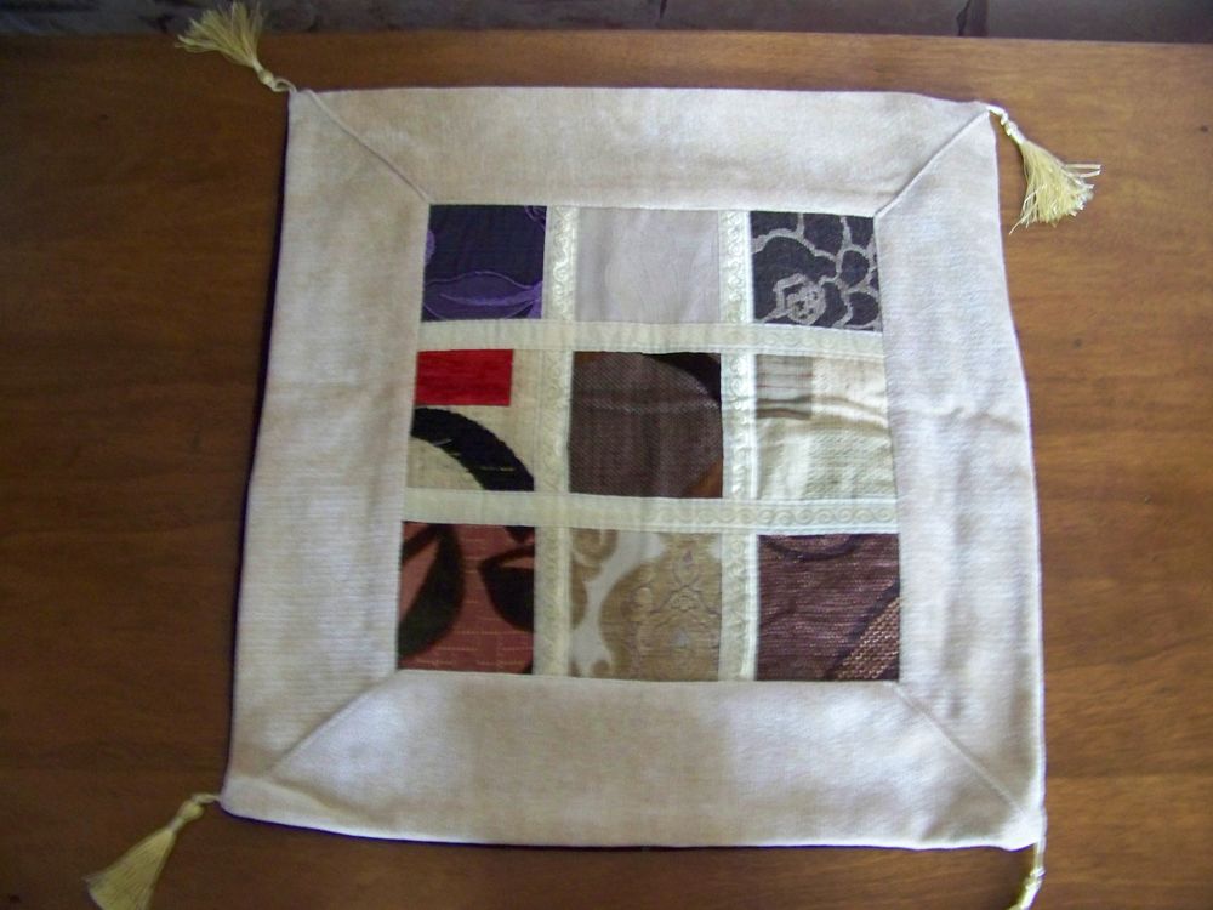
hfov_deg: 51.4
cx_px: 606
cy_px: 455
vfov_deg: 39.7
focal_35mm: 36
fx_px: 1261
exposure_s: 1/5
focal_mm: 5.85
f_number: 2.8
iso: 400
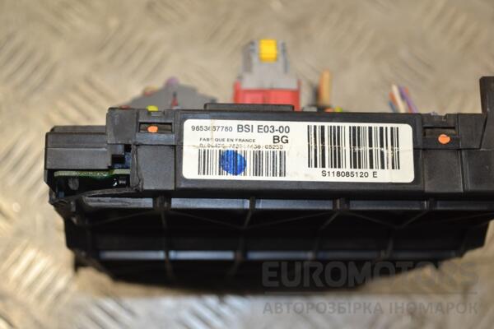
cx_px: 247
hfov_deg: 30.5
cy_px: 164
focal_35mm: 66
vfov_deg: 20.6
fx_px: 906
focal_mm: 44
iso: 280
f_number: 5.3
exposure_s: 1/100
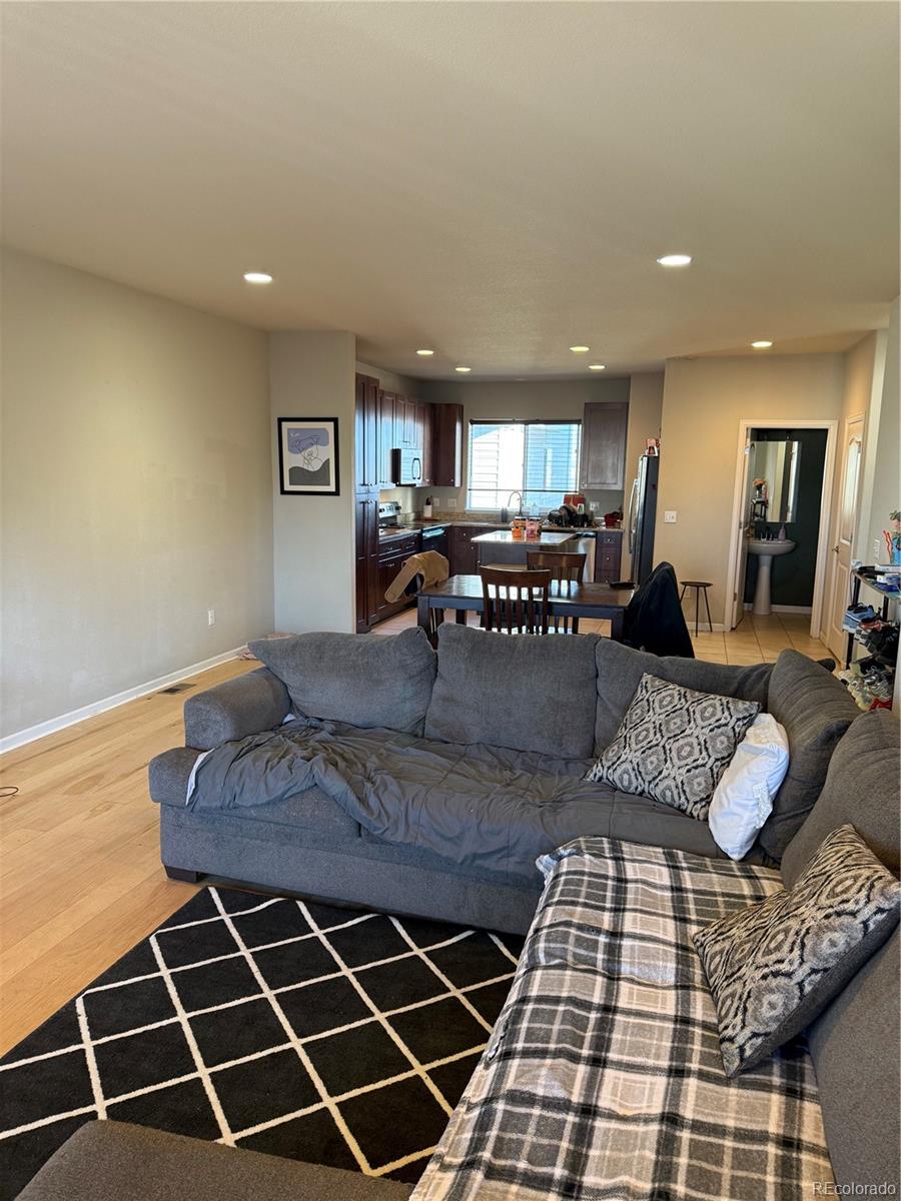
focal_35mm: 24
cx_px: 450
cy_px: 600
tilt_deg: -8.7
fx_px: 833
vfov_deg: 71.6
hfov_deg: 56.8
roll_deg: -0.6
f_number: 1.78
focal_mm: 6.76
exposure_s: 1/60
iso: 250
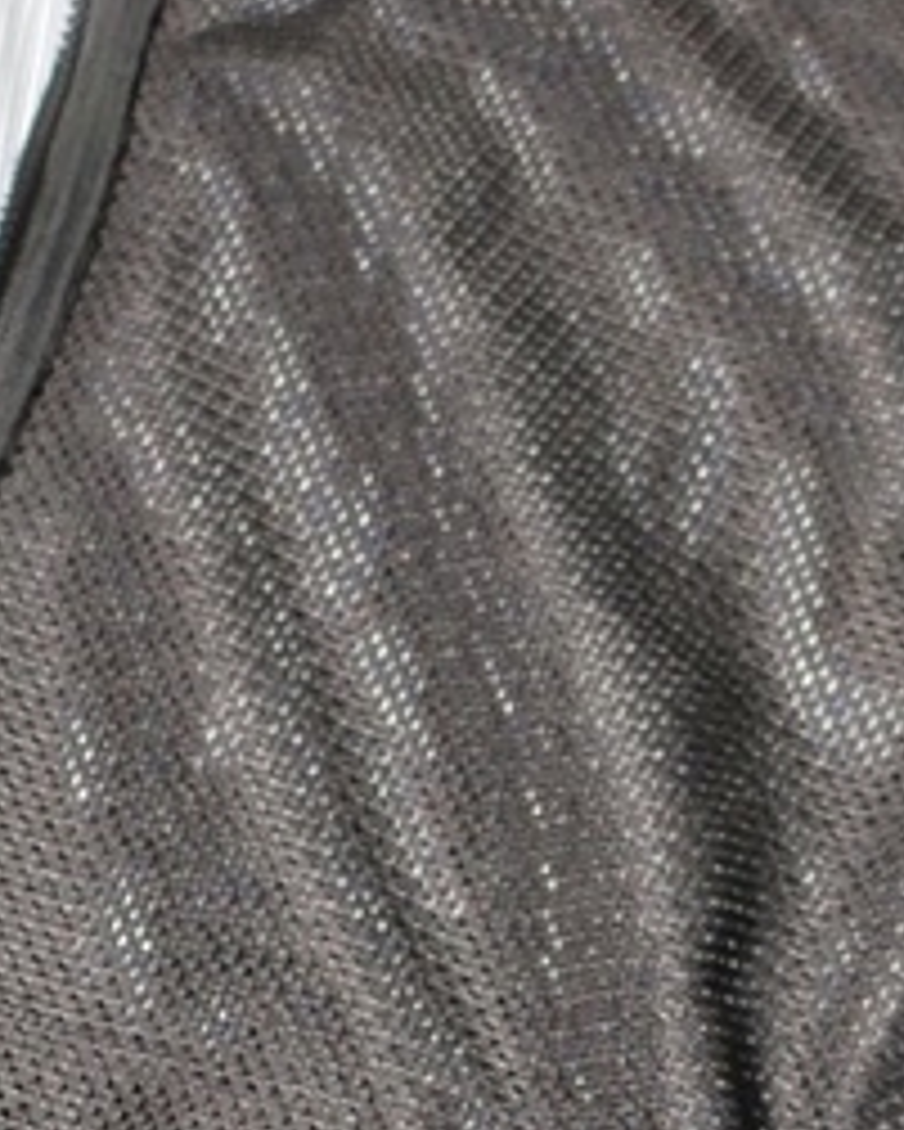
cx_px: 1282
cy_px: 1229
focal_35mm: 159
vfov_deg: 11.9
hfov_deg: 9.5
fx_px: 5314
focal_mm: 15
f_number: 1.7
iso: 640
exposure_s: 1/60
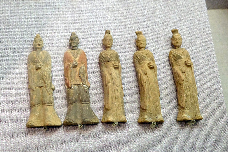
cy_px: 76
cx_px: 114
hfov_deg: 48.5
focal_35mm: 40
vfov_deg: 33.4
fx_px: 253
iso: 3200
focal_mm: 26
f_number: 2.8
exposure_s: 1/40
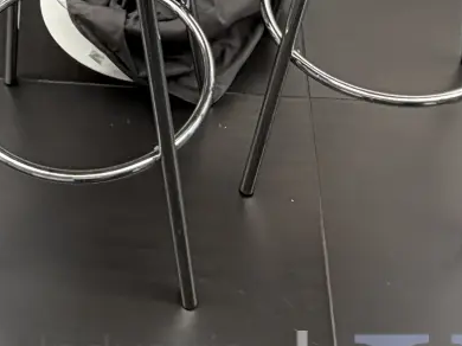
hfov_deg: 27.7
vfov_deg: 18.7
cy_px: -175
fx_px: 920
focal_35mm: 69
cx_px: 109
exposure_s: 1/200
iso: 40
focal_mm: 2.22
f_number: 2.2
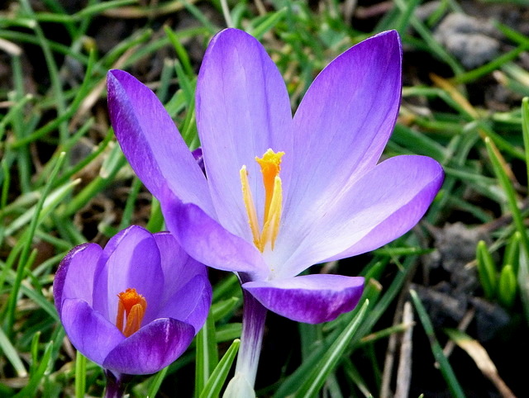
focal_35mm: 799
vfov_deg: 1.9
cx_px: 264
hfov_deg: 2.5
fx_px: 12229
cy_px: 199
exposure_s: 1/125
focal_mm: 108
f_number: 5.2
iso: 320
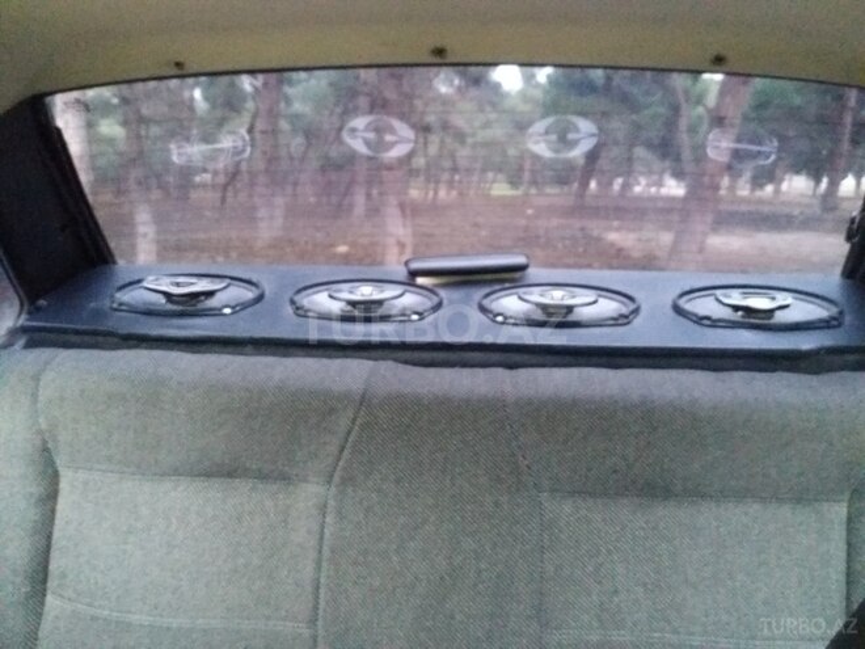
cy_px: 324
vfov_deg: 49.7
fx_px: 700
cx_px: 432
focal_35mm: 28
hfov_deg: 63.4
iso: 1250
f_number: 1.9
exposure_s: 1/17
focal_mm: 3.7
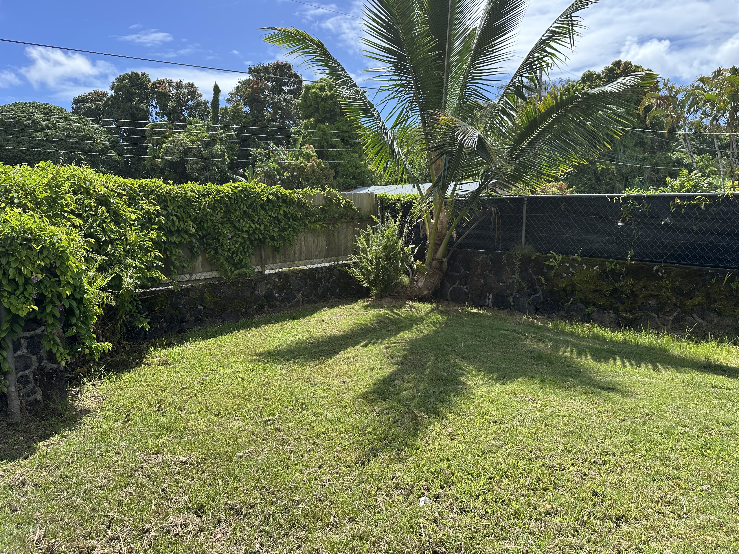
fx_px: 512
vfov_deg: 56.8
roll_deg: -0.7
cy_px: 277
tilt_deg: -8.0
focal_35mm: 24
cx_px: 370
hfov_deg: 71.6
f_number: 1.78
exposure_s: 1/2410
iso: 80
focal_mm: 6.86
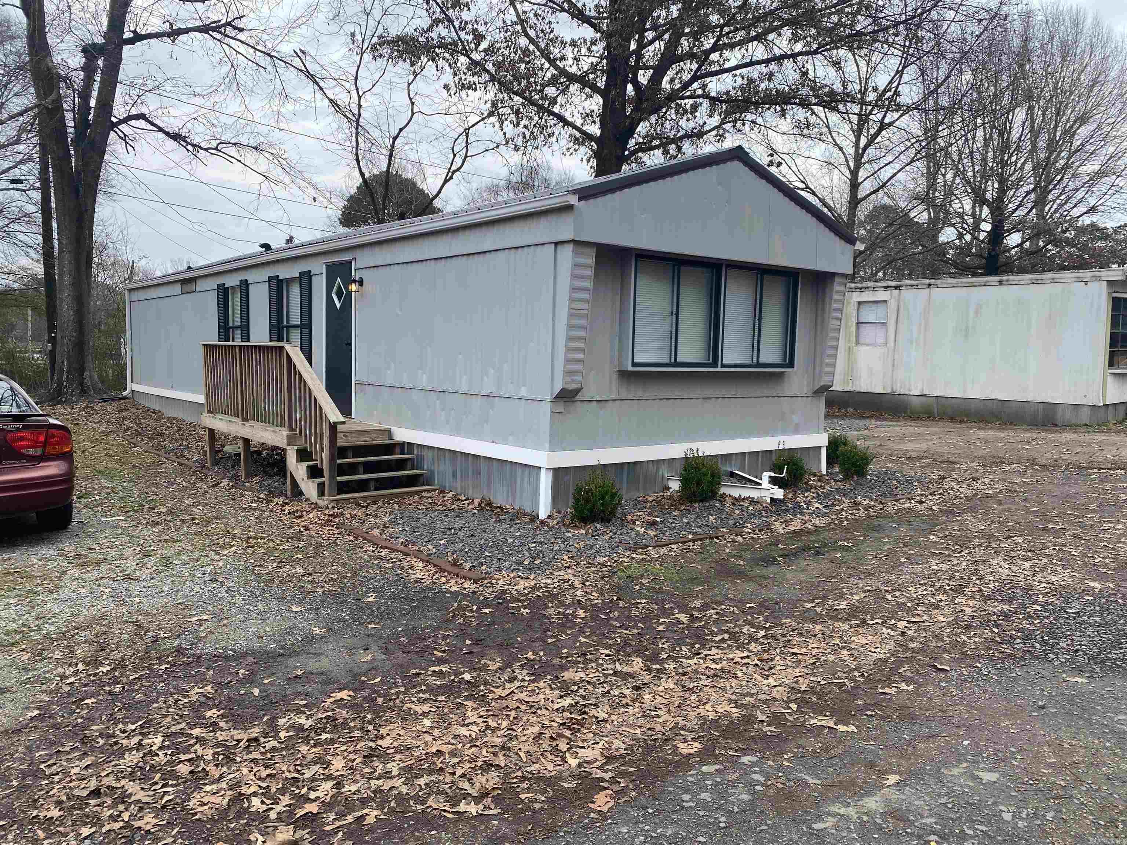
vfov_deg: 53.1
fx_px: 846
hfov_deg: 67.3
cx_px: 564
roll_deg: -1.3
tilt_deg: -4.1
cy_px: 422
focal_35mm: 26
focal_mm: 4.25
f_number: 1.8
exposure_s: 1/1016
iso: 32
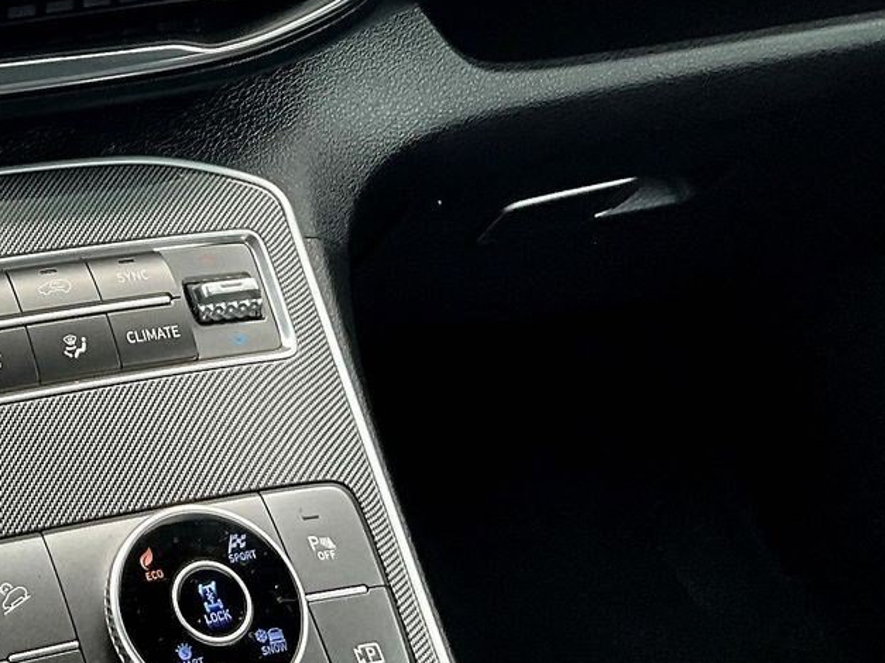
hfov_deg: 24.6
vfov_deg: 19.2
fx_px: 1892
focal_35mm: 74
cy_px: -49
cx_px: -78
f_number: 1.8
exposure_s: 1/122
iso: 40
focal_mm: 3
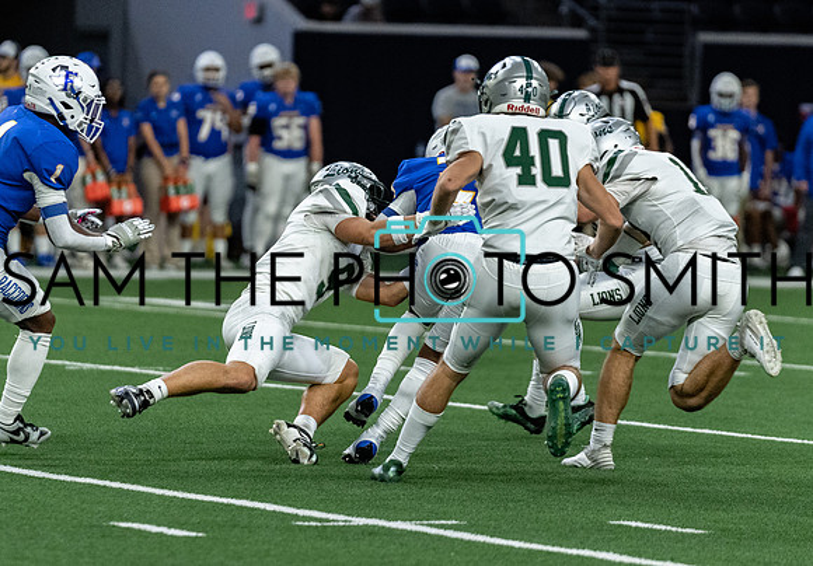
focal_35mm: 309
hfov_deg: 6.6
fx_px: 7074
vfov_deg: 4.6
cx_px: 367
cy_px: 238
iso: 5000
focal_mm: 200
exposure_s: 1/1250
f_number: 2.8
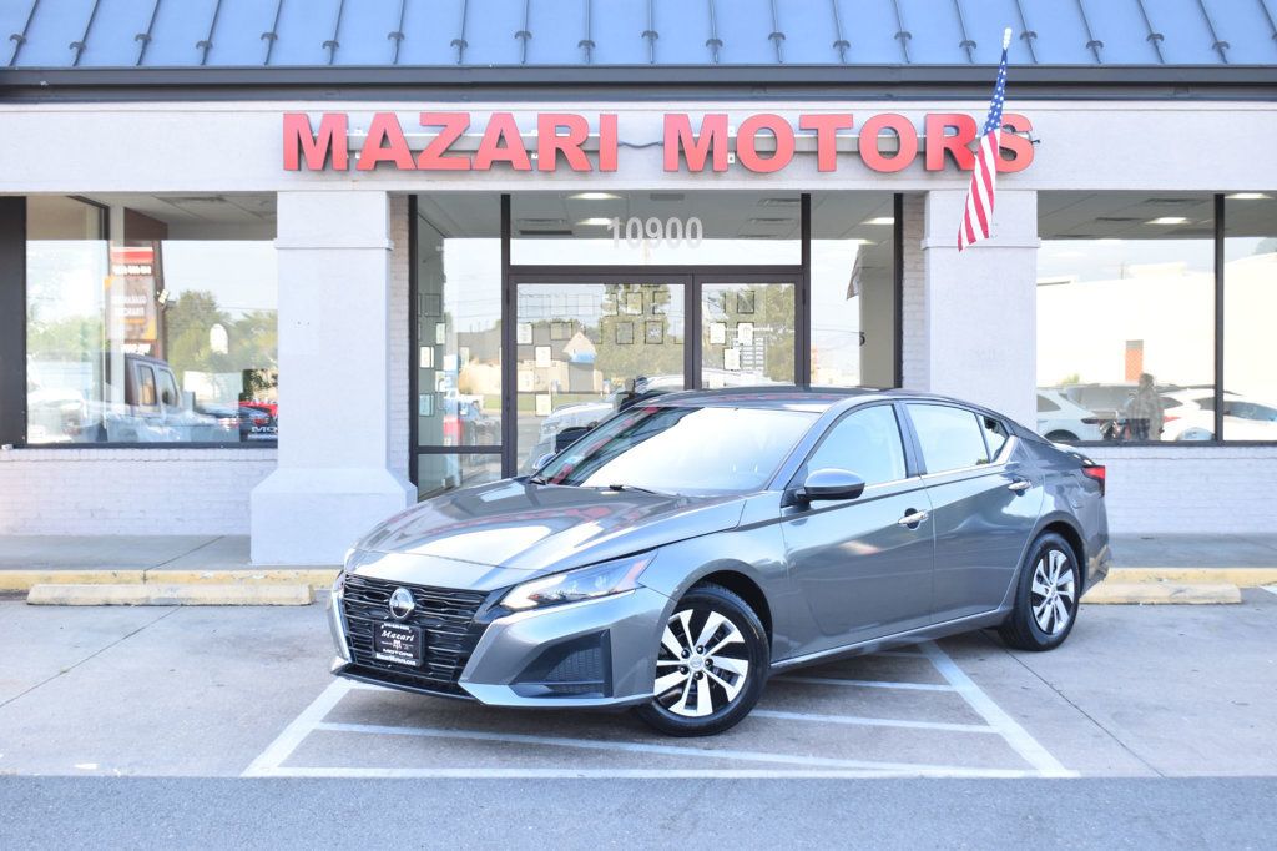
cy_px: 426
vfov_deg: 26.5
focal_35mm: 51
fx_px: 1808
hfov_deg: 38.9
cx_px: 638
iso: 400
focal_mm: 34
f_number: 6.3
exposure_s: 1/125
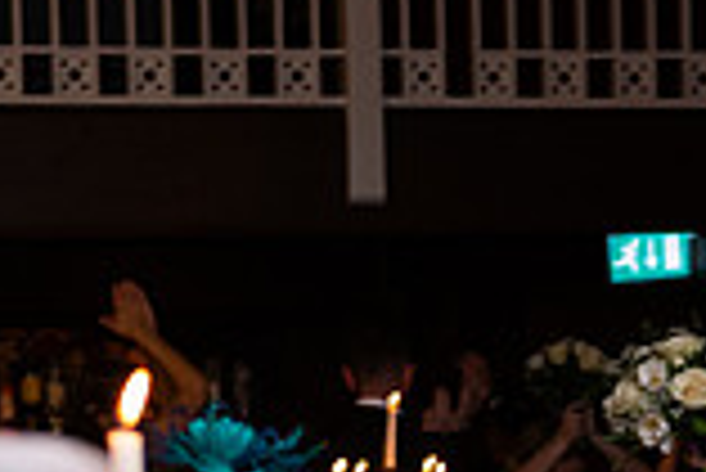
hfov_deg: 9.6
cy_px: 623
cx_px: 540
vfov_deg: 6.4
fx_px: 4201
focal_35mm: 214
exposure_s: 1/160
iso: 800
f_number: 3.5
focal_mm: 58
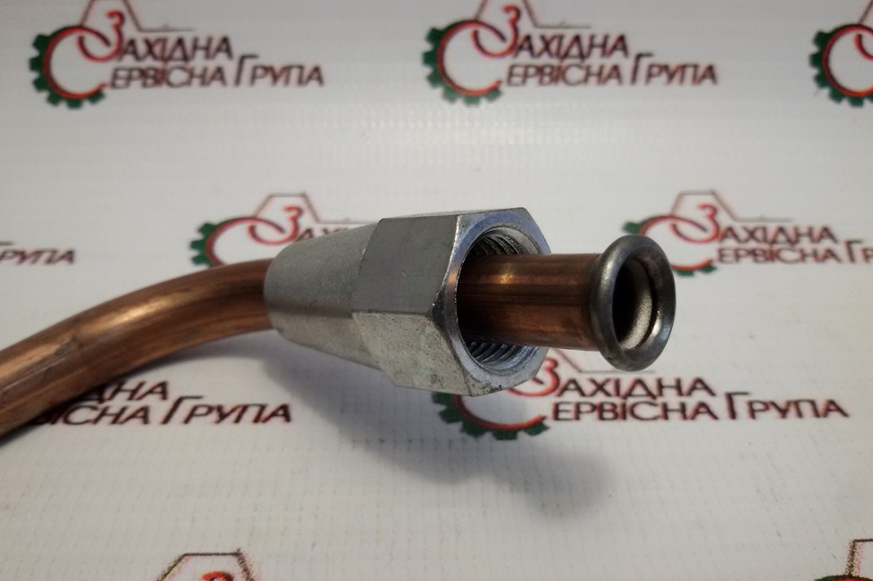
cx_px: 432
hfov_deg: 57.2
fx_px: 800
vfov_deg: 39.9
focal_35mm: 33
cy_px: 322
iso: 64
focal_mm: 2.93
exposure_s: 1/100
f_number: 2.4
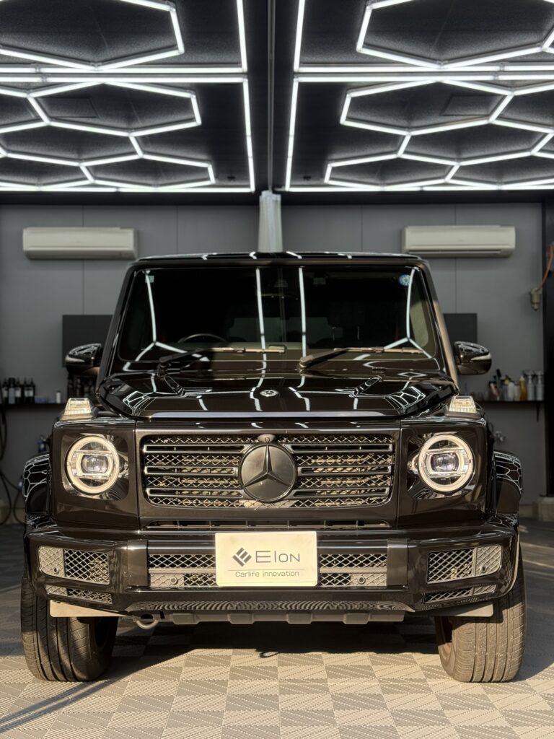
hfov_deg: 30.3
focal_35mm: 48
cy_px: 370
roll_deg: +0.0
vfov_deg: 39.7
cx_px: 277
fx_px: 1024
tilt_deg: +2.7
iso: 80
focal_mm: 6.76
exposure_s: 1/519
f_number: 1.78
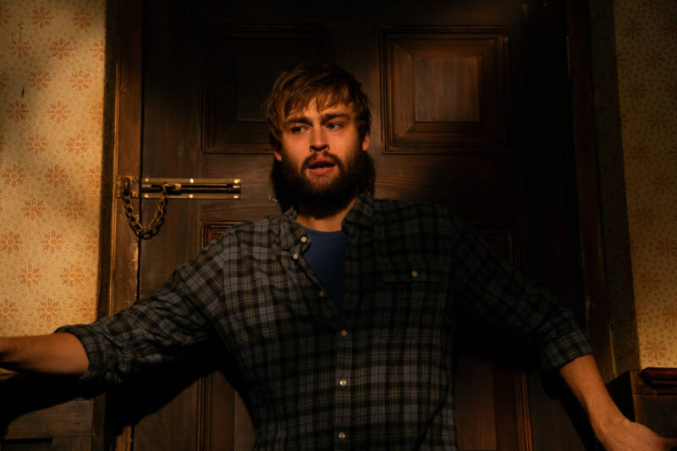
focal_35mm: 70
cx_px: 338
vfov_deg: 19.4
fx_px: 1316
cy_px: 226
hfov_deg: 28.8
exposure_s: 1/250
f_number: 4
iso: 2500
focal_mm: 70
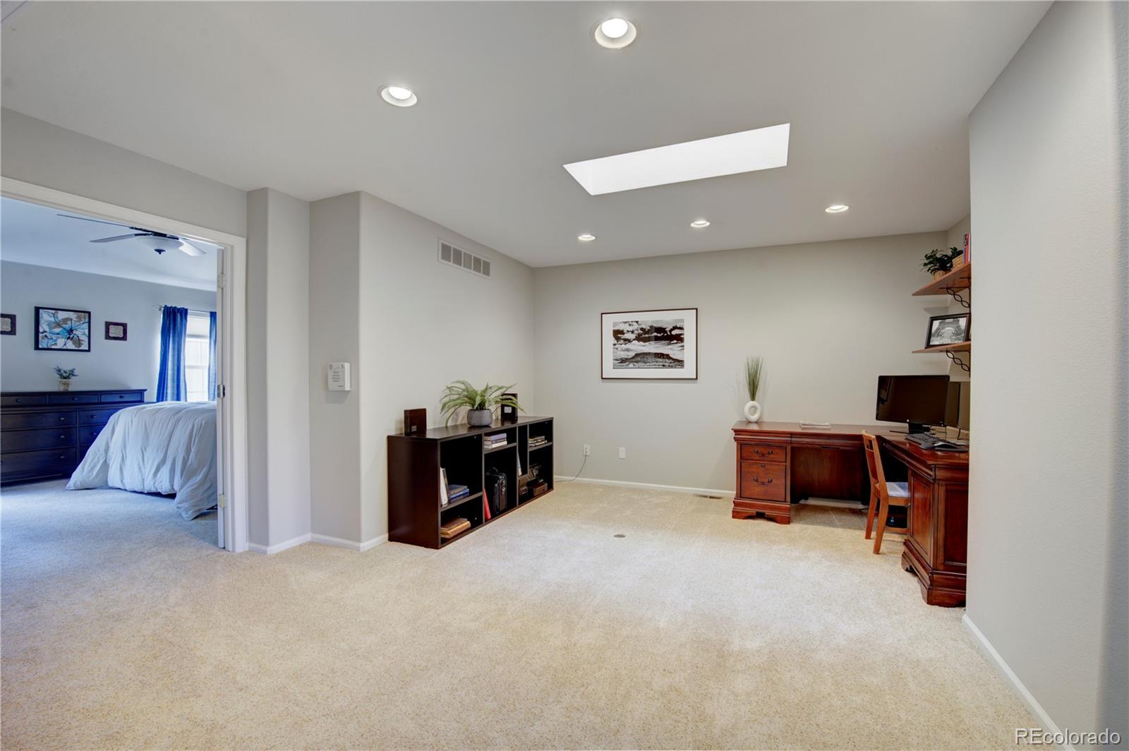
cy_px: 376
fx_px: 470
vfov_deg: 77.2
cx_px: 564
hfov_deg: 100.4
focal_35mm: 15
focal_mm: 15
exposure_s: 1/8
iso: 400
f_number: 8
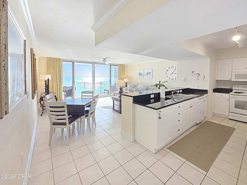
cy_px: 92
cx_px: 124
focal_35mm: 13
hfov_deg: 106.2
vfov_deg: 89.9
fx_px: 93
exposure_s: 1/120
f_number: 1.9
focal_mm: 2.2
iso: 32
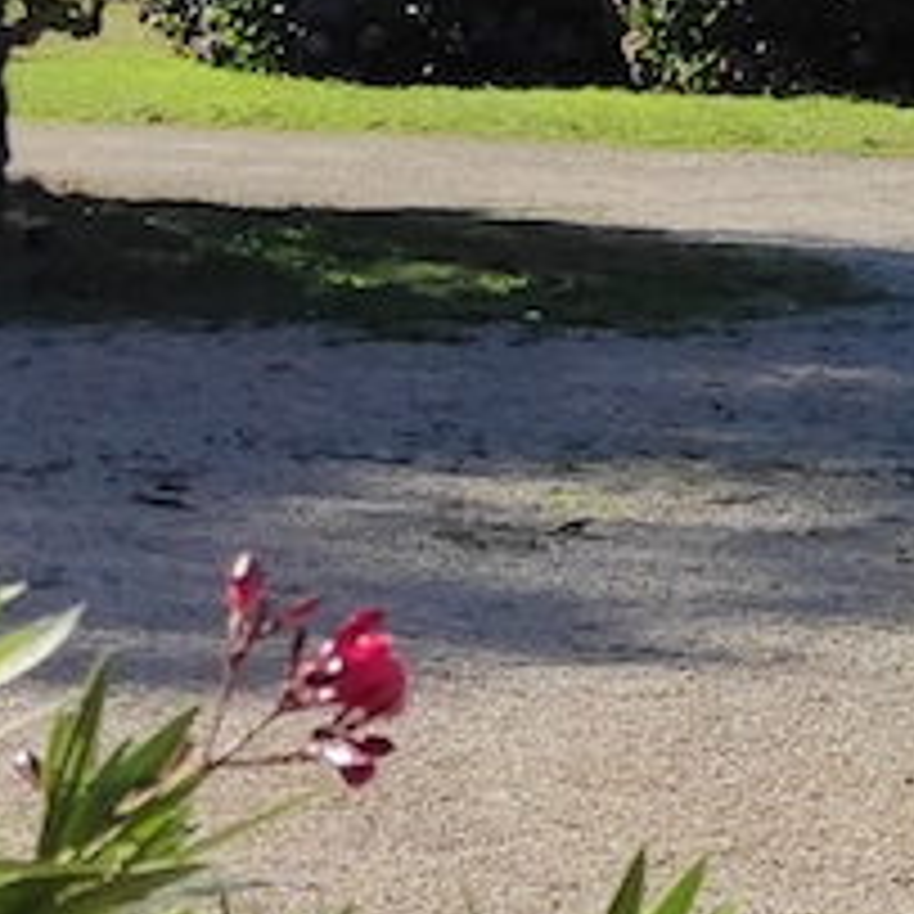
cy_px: 603
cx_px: 2121
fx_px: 6662
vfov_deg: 7.8
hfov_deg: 7.4
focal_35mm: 223
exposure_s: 1/1078
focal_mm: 5.43
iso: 100
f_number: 1.89
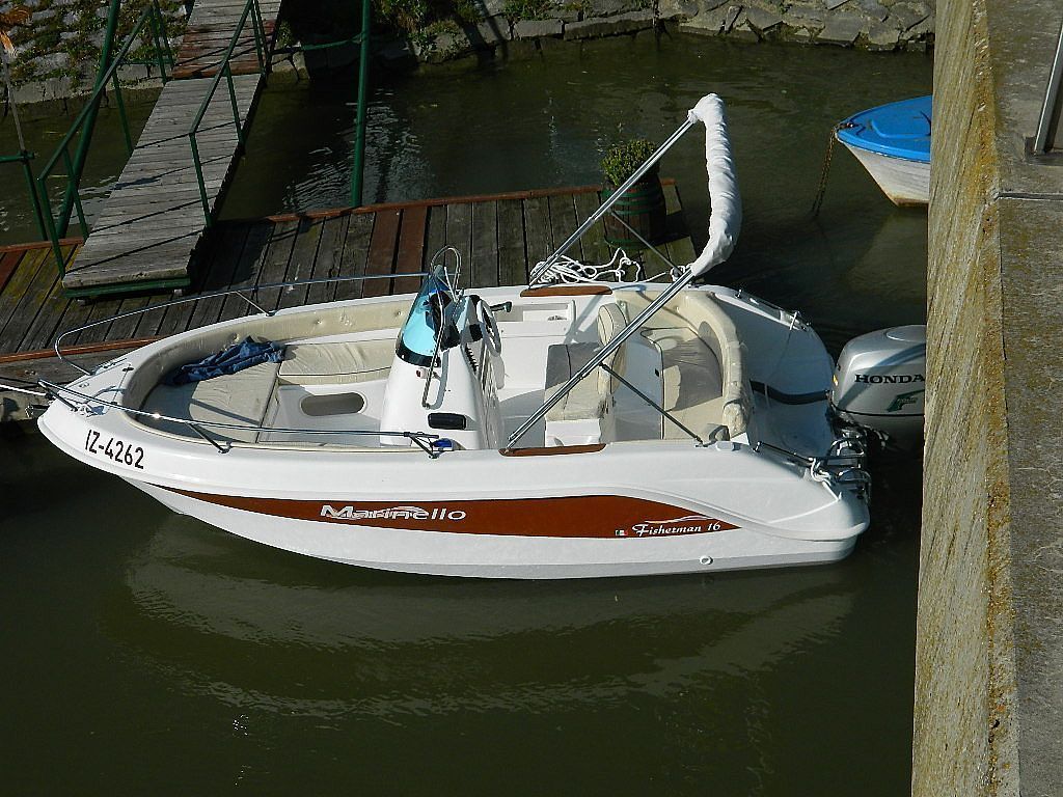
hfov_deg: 33.8
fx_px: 1750
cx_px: 532
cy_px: 398
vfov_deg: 25.7
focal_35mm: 57
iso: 80
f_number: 10.7
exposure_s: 1/200
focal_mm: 10.2
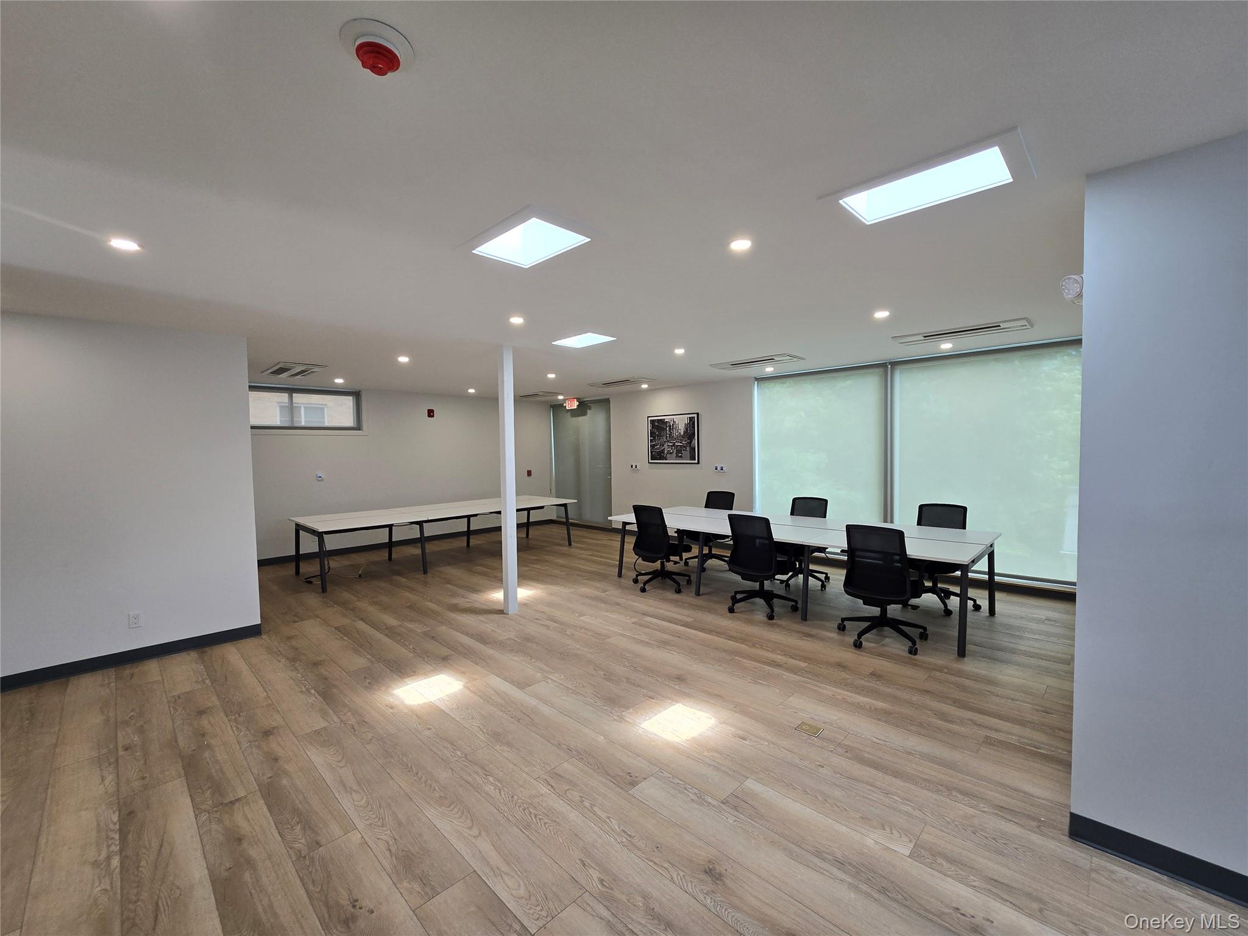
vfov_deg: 89.9
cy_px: 468
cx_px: 624
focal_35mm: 13
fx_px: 469
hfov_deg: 106.2
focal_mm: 2.2
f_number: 2.2
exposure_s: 1/60
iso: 50
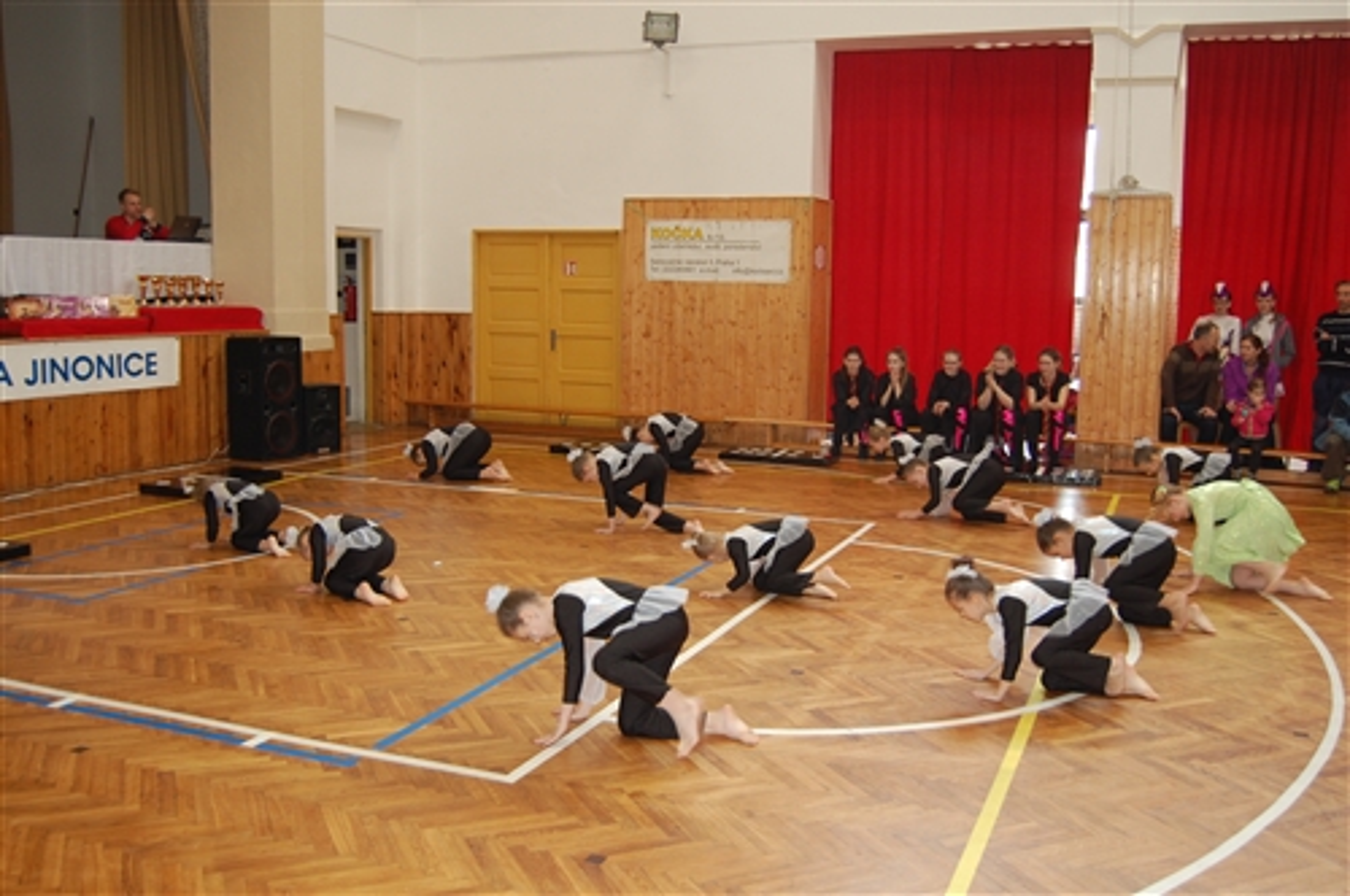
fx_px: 1292
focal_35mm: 34
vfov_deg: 38.3
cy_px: 448
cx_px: 675
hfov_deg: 55.2
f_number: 3.8
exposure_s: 1/60
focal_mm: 23
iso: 400
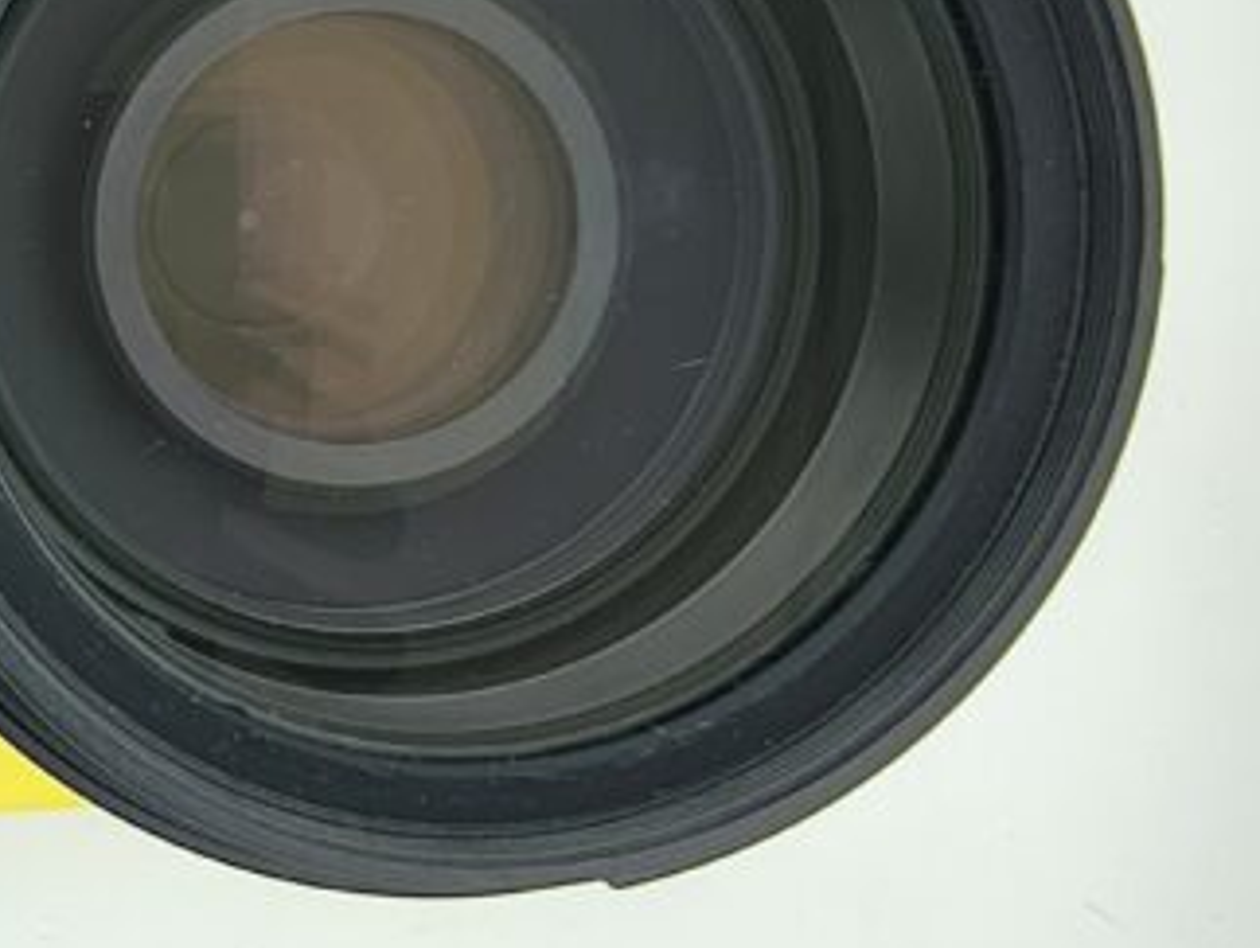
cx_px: 265
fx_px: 1385
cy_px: 224
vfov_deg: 36.8
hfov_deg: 46.5
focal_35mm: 38
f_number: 2
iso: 120
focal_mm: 1.83
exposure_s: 1/100
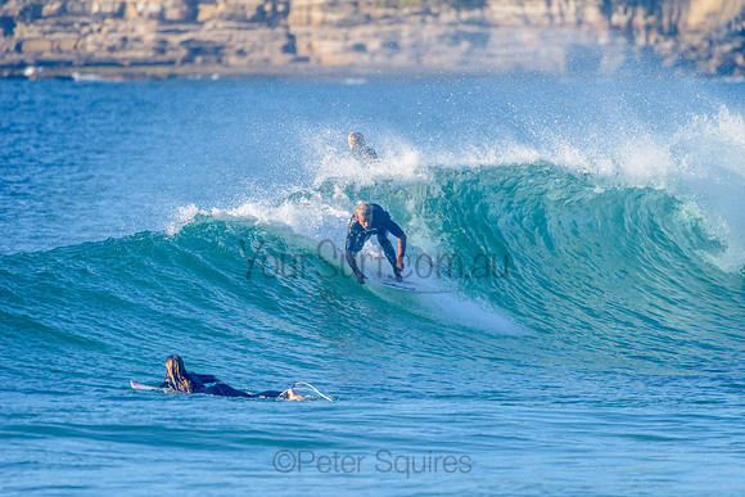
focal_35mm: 500
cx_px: 372
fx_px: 10355
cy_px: 248
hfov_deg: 4.1
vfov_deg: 2.7
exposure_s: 1/2000
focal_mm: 500
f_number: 5.6
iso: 450
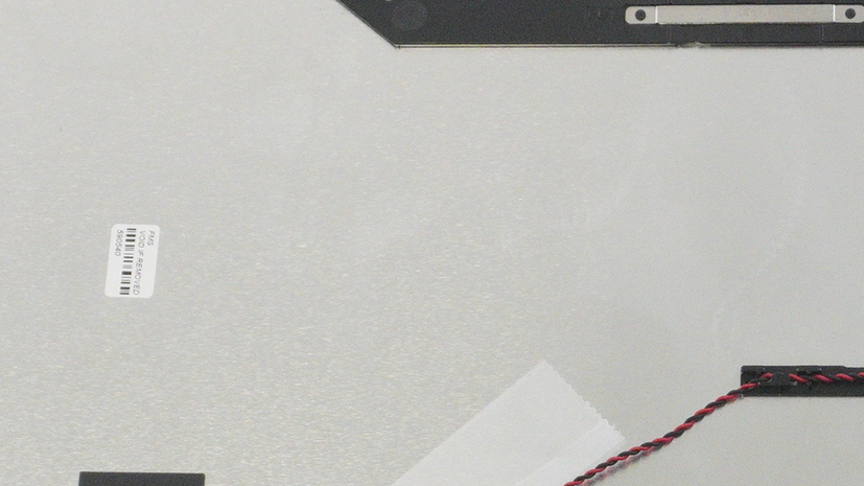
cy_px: 511
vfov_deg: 10.1
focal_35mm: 119
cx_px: 722
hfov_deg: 17.9
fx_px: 2716
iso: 3200
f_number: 5.6
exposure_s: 1/200
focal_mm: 25
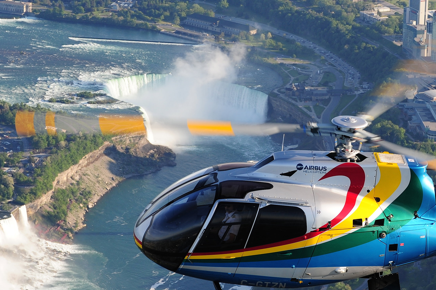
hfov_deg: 13.3
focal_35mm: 154
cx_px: 364
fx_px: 1864
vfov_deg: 8.9
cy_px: 145
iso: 400
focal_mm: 80
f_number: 11
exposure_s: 1/200
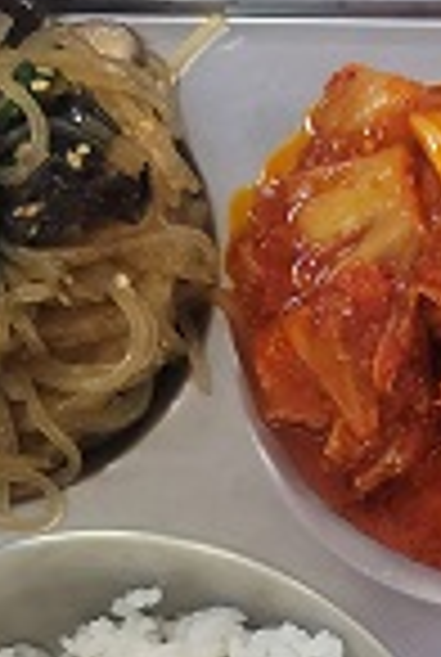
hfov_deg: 18.5
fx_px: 1298
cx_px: 500
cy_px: 621
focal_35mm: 71
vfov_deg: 27.1
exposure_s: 1/50
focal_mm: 7
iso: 200
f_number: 1.8
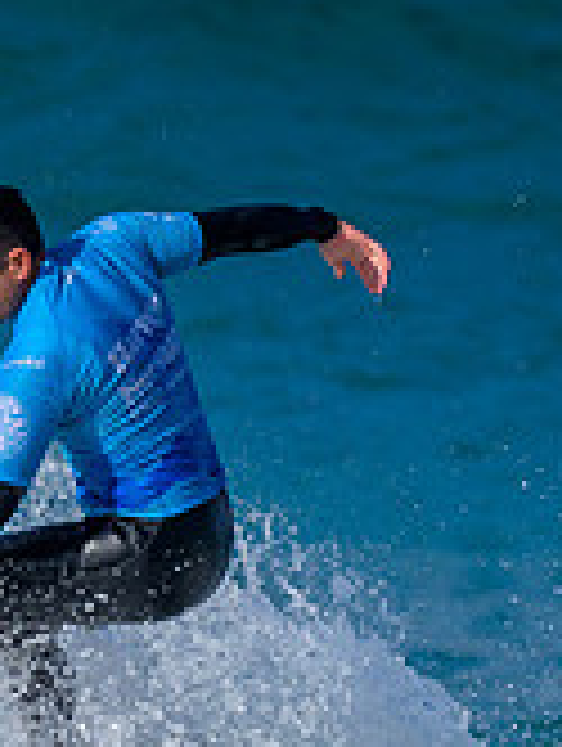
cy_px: 784
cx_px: -170
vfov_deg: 0.6
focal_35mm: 3182
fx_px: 68705
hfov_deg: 0.5
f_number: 6.3
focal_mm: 800
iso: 280
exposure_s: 1/2000
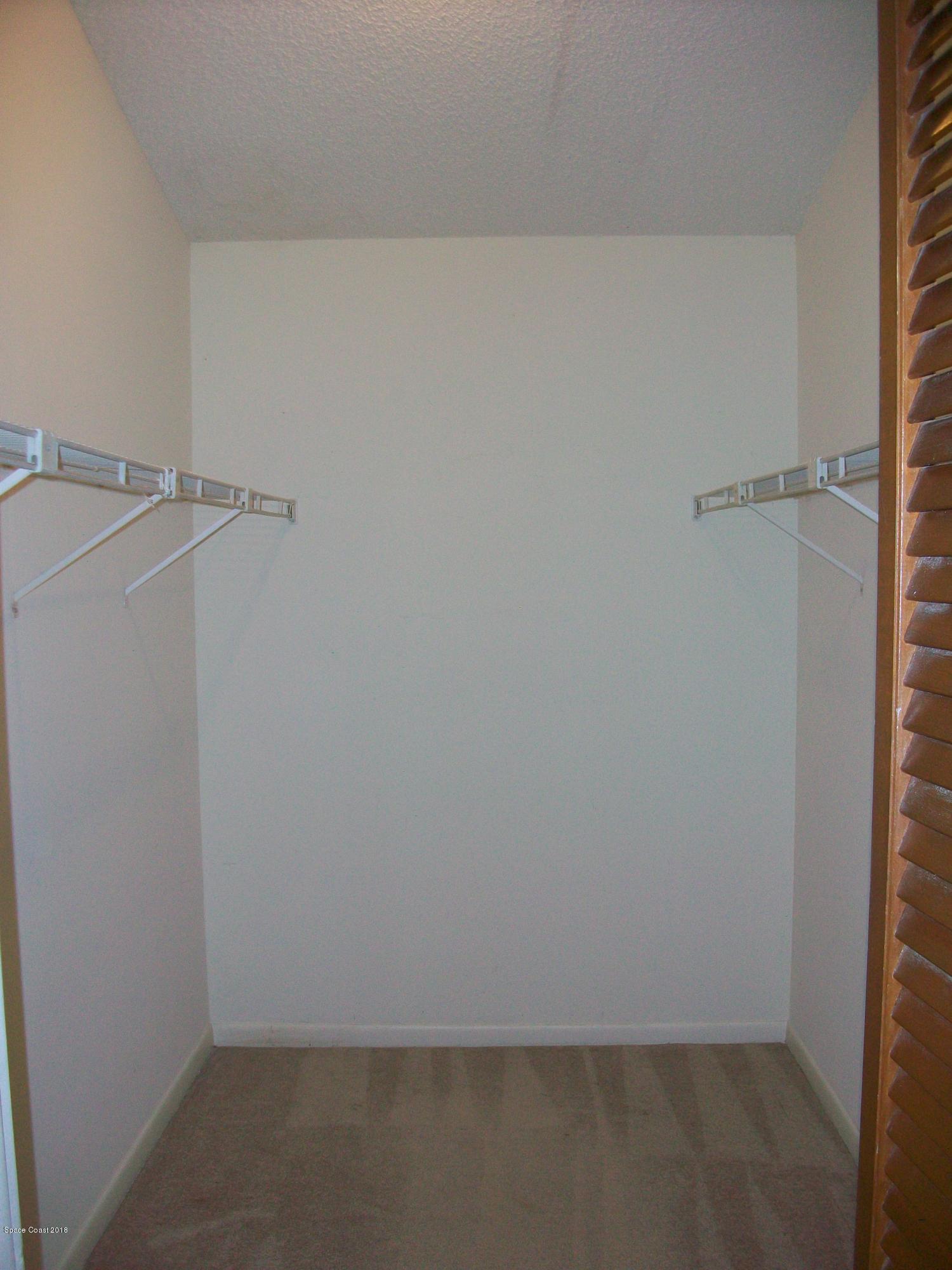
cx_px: 476
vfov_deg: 56.8
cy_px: 635
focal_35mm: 32
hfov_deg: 44.2
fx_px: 1173
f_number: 2.8
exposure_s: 1/60
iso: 120
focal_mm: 5.7
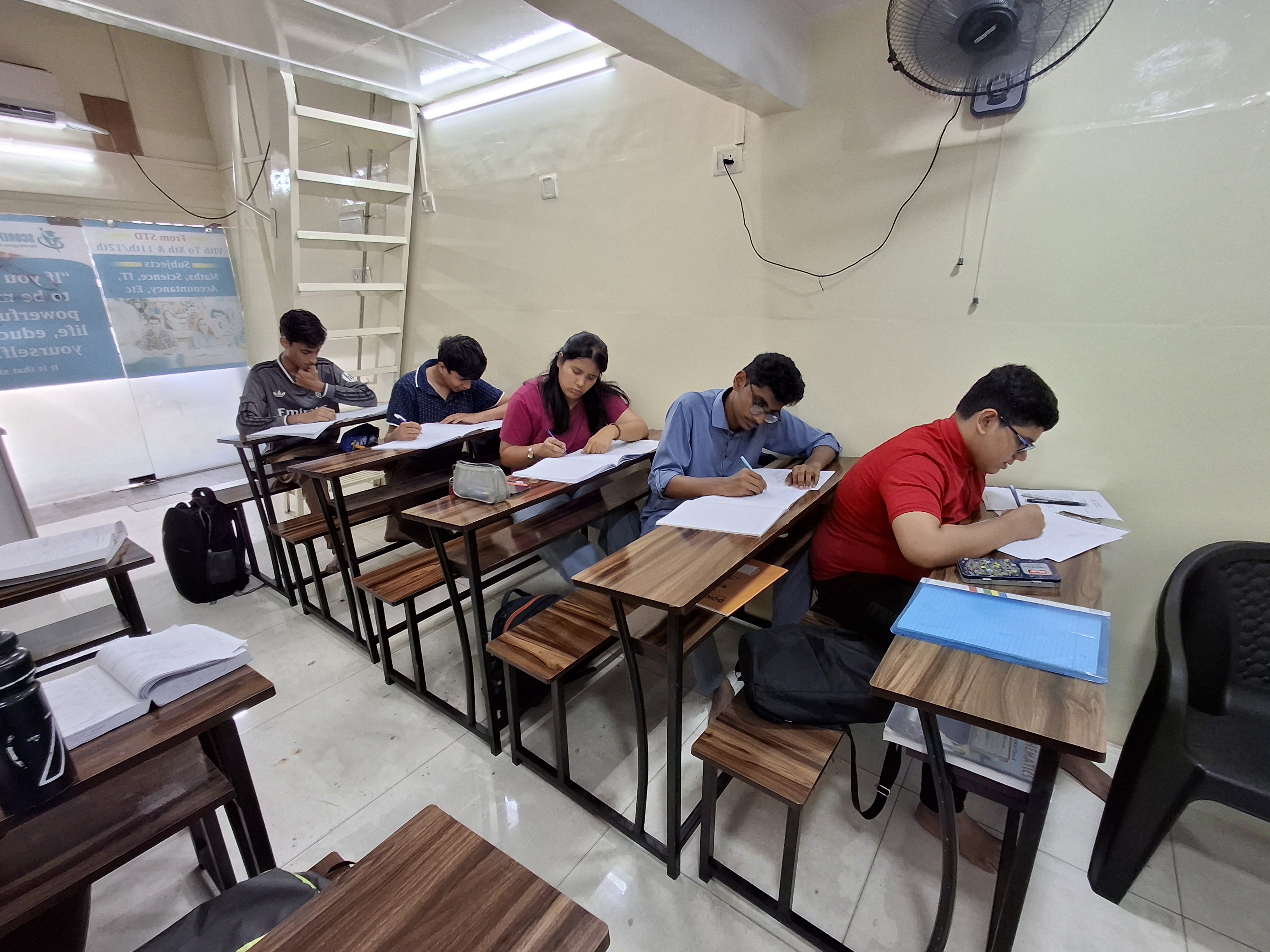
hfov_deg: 94.5
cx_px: 635
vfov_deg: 78.1
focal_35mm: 16
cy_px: 476
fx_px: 587
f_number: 2.2
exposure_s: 1/50
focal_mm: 1.64
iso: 100
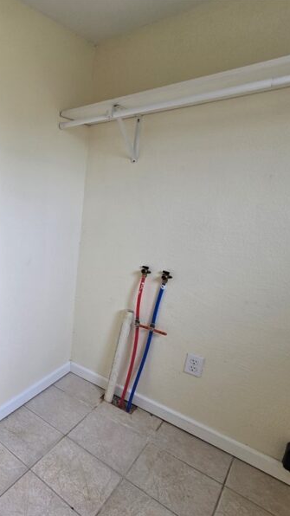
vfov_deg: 89.6
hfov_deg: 44.7
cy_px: 257
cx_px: -27
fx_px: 260
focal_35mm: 19
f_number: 2.2
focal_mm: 2.2
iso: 64
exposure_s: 1/120
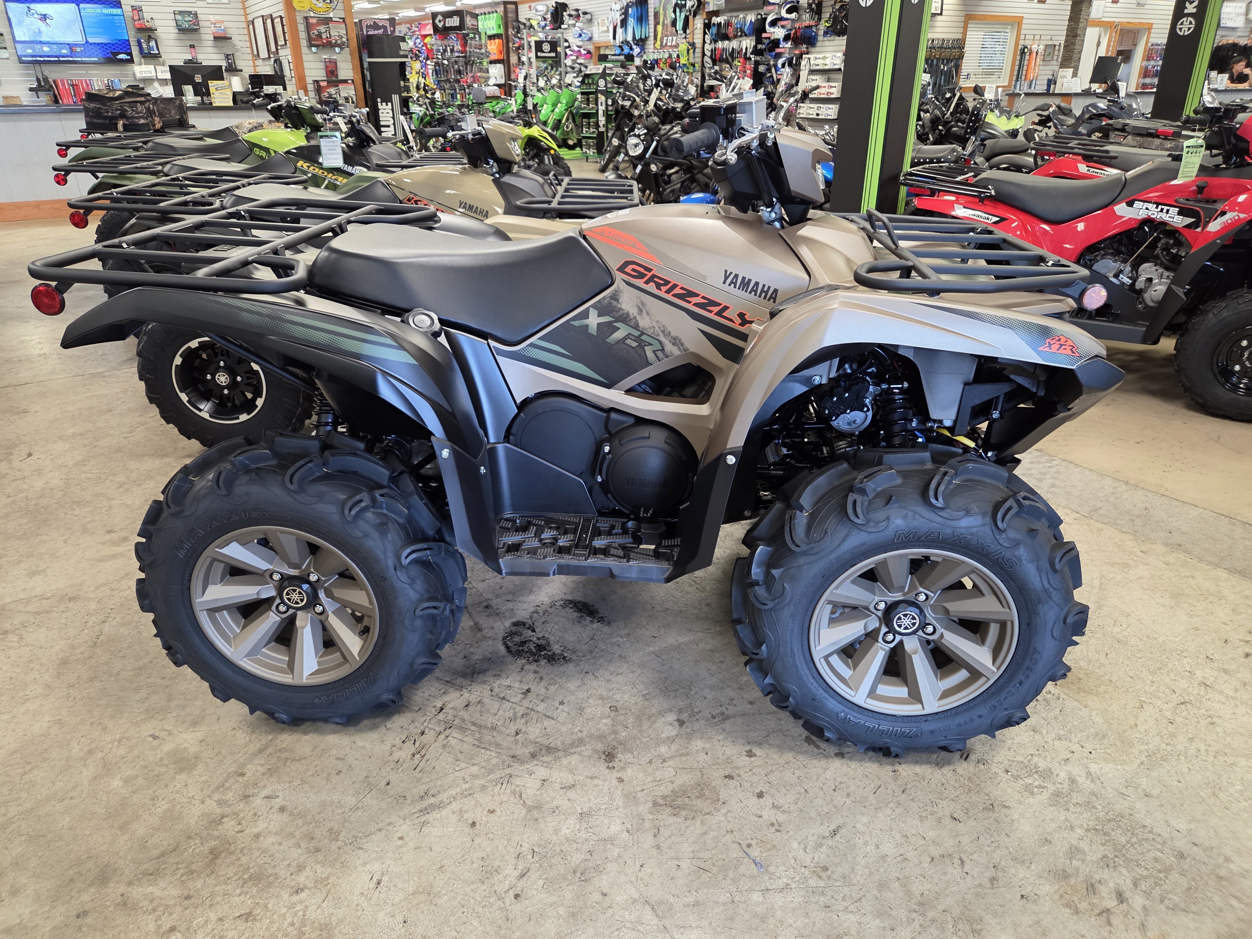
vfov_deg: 58.9
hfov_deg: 73.9
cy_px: 470
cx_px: 626
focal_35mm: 23
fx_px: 832
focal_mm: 5.4
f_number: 1.8
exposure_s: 1/120
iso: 500
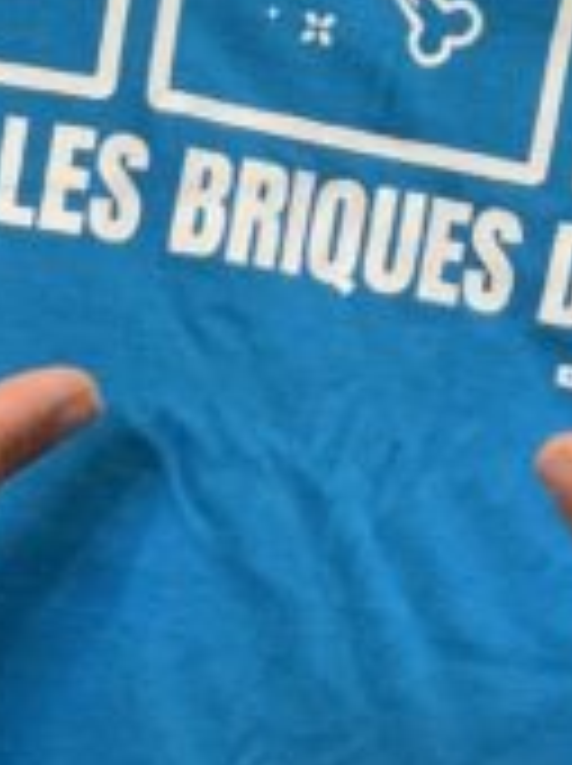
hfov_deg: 12.5
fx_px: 2606
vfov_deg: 16.7
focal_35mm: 118
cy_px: 344
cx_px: 302
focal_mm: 2.69
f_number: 1.9
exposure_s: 1/50
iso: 80
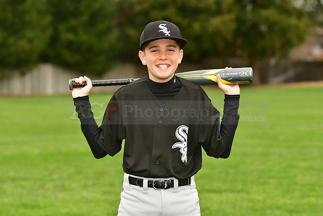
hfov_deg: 13.0
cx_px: 162
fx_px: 1413
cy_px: 108
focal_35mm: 158
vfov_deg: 8.7
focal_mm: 105
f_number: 4
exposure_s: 1/1000
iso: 320
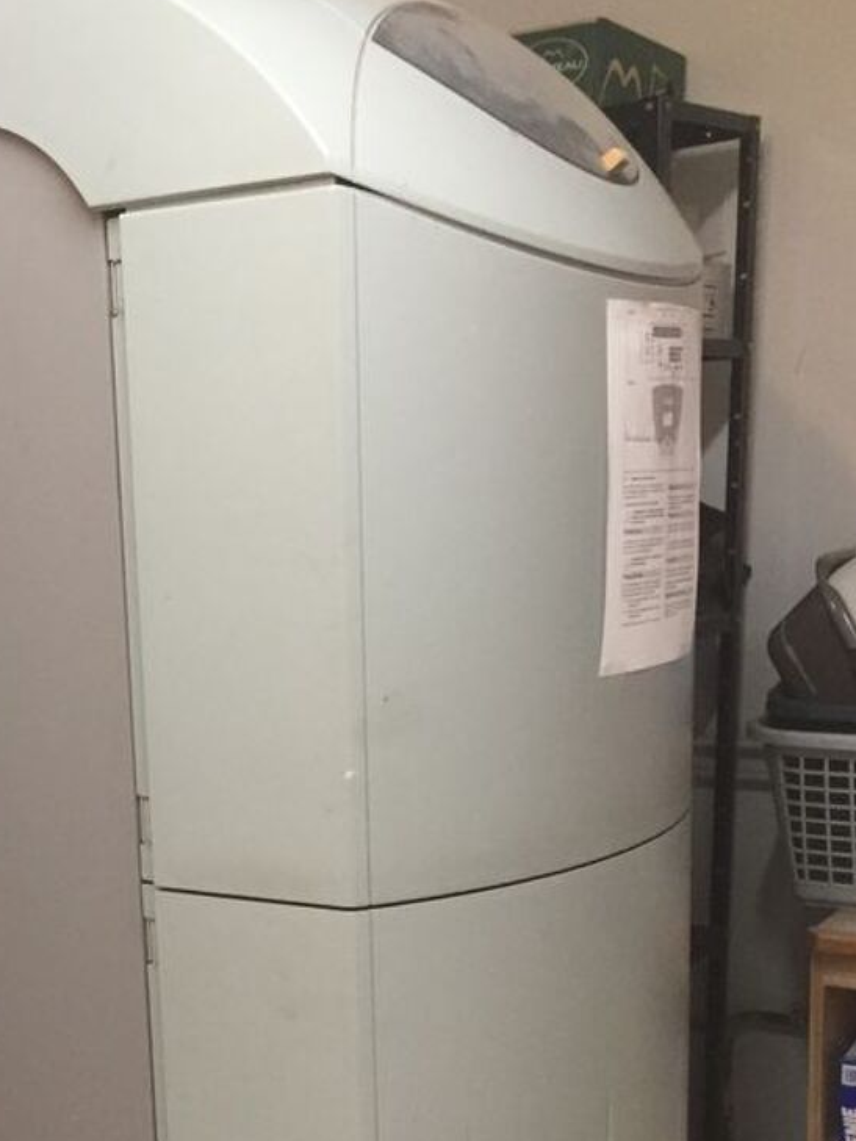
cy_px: 863
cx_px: 136
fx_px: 1747
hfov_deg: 26.9
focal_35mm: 53
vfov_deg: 35.3
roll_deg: +3.4
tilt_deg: -11.7
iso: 200
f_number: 2.2
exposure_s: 1/33
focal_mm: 4.15
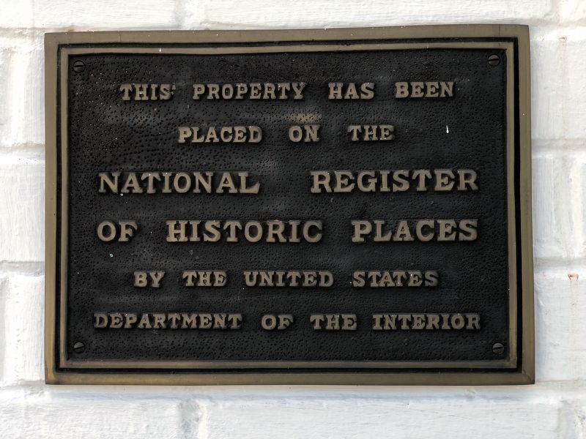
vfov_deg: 28.0
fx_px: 880
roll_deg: +1.4
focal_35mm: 52
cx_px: 293
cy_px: 220
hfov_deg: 36.8
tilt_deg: +1.9
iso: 32
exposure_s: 1/120
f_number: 2.4
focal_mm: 6
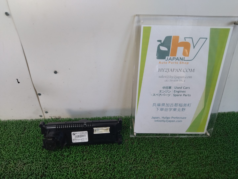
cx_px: 119
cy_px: 90
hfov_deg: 65.3
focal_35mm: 27
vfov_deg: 51.4
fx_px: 186
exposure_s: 1/134
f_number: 1.79
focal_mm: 4.74
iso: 99
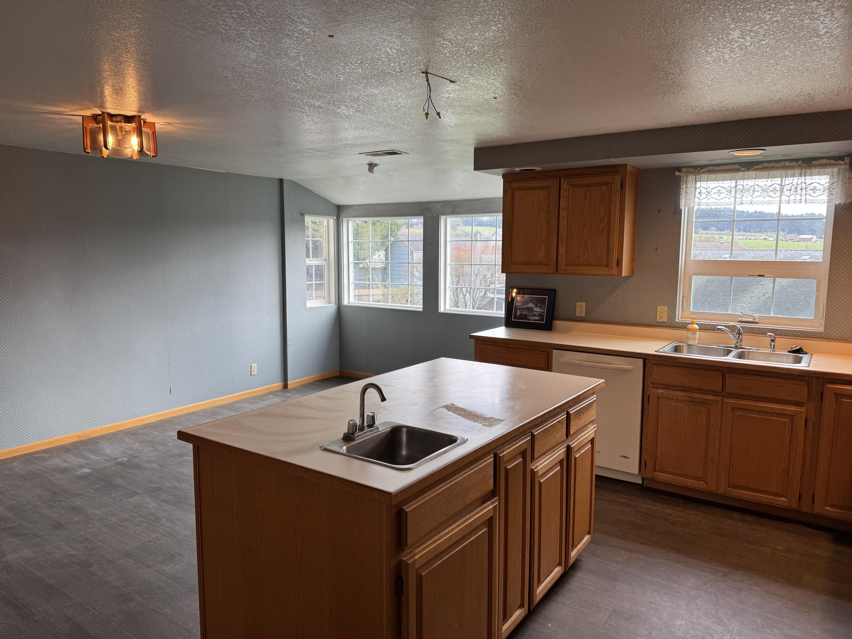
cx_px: 426
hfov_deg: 71.6
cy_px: 320
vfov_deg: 56.8
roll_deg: -0.5
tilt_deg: -6.1
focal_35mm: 24
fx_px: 591
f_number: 1.78
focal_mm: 6.76
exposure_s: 1/120
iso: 80
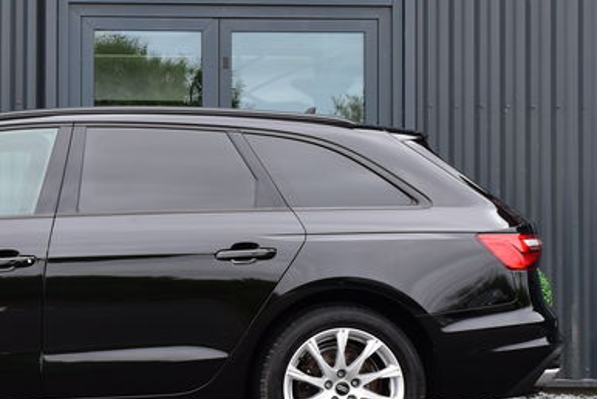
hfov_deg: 19.7
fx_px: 1676
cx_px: 31
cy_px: 189
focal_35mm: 101
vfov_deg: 13.6
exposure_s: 1/160
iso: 400
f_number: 9
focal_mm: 26
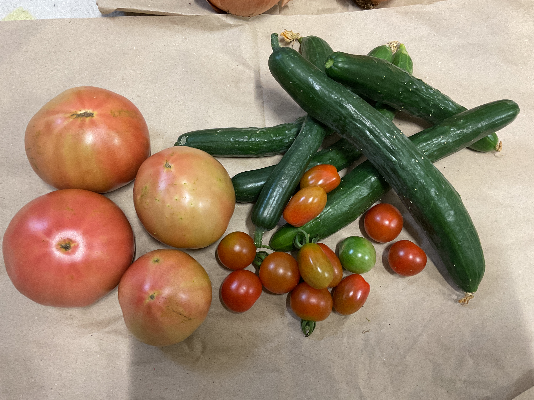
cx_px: 267
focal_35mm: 29
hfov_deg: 61.7
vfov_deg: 48.2
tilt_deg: -72.3
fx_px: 447
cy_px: 200
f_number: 1.8
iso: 160
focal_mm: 3
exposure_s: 1/60
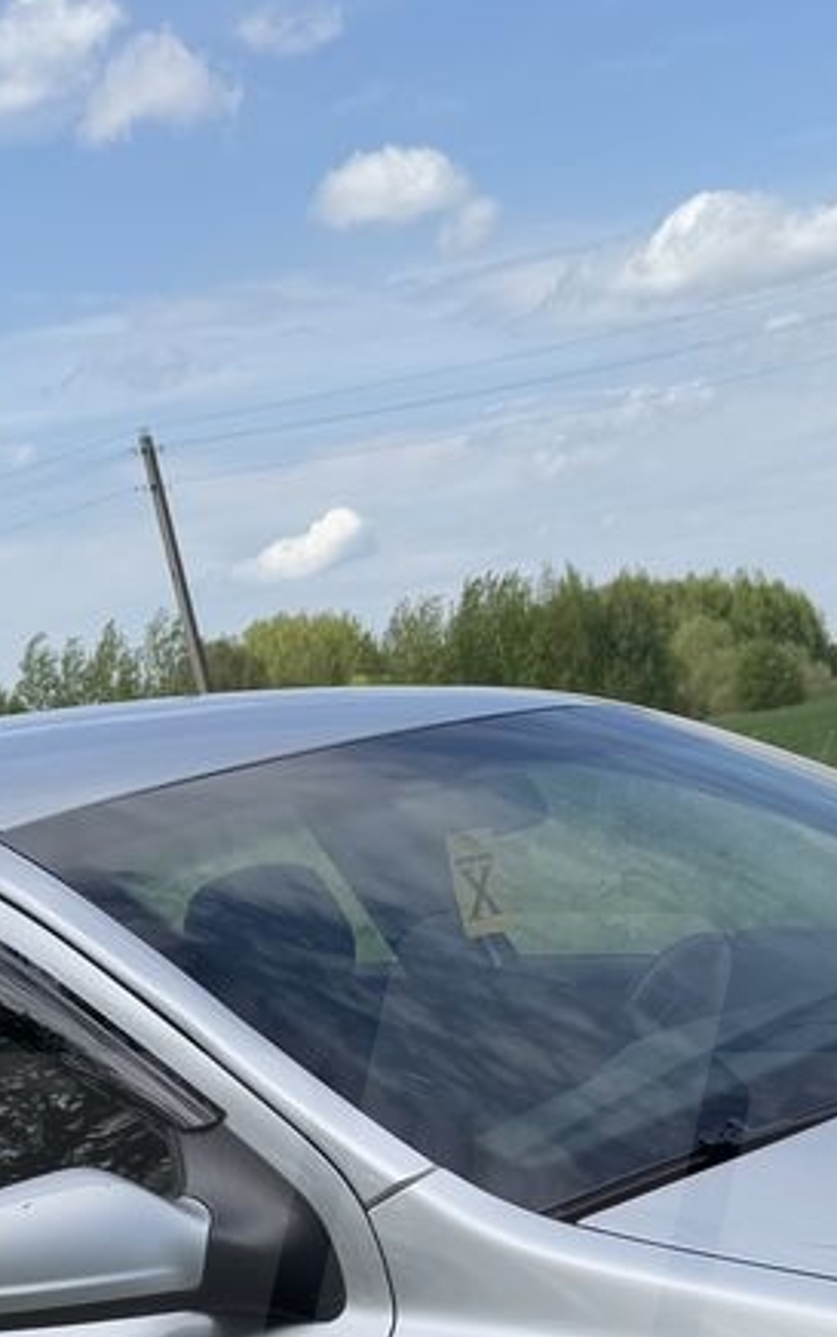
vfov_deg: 28.0
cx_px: 822
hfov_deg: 18.2
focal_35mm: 70
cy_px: 1251
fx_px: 2551
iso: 80
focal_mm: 6.76
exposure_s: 1/3953
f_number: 1.78
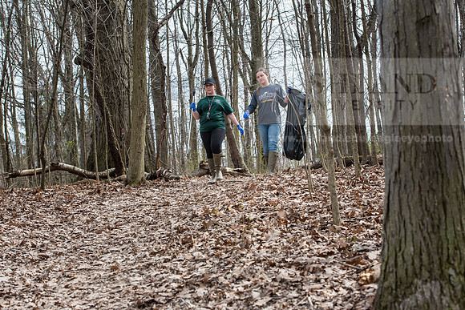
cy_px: 155
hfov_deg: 27.0
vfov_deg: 18.2
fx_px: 969
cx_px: 232
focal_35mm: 75
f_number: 8
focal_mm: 75
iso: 250
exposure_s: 1/250
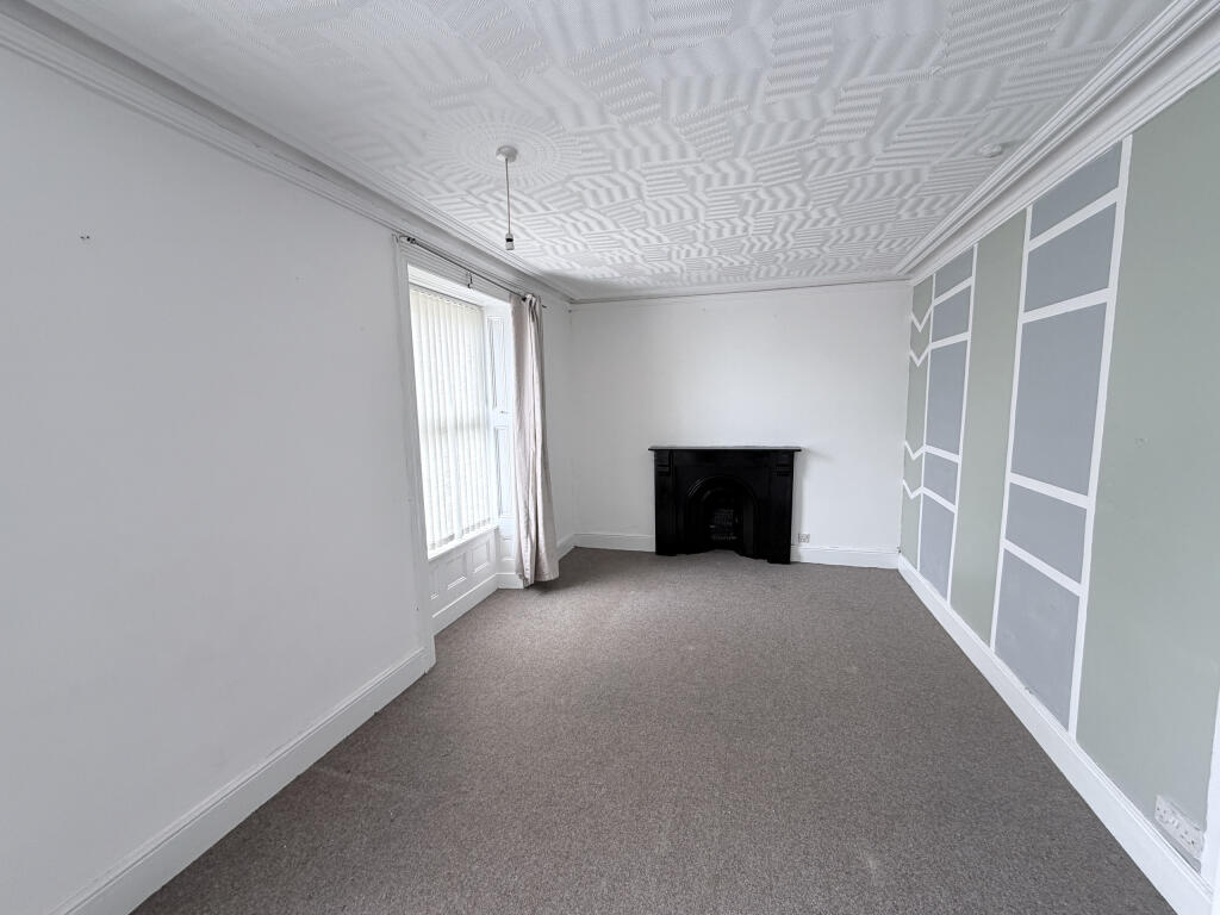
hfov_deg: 102.1
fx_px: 493
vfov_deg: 85.7
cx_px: 610
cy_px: 458
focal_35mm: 14
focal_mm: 2.22
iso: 160
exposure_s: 1/121
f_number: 2.2
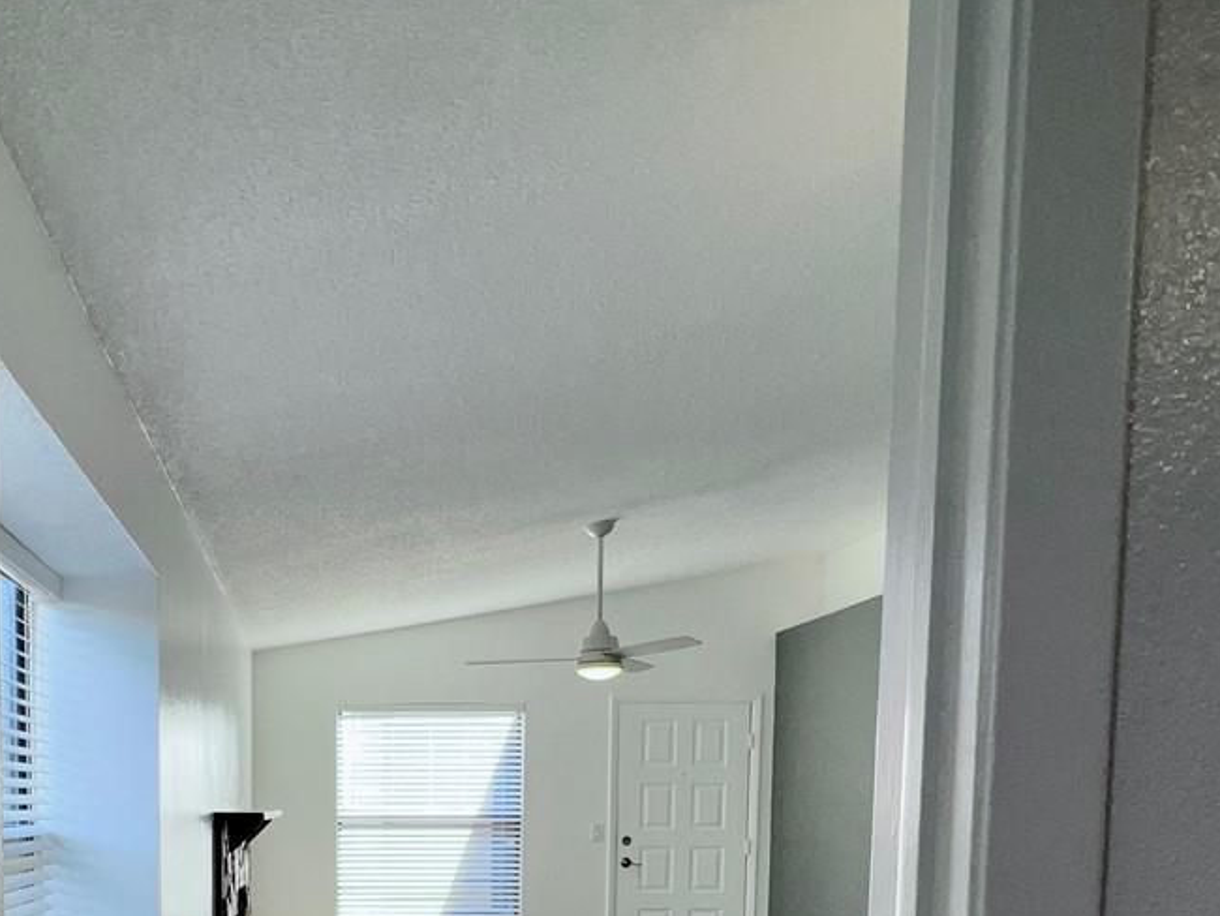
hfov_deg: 54.2
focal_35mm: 32
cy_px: 895
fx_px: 1128
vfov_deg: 39.5
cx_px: 304
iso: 32
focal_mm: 1.57
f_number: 1.8
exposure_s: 1/120
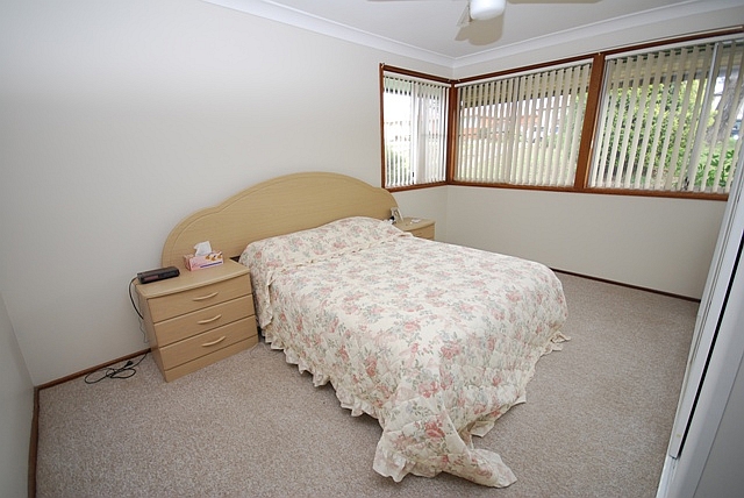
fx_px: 310
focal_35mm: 15
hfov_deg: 100.3
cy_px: 249
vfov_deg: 77.4
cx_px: 372
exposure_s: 1/60
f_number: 4
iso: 200
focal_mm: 10
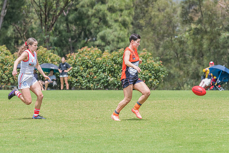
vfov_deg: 4.1
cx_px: 102
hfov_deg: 6.1
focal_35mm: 339
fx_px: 2157
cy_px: 70
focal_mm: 300
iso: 800
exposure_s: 1/1250
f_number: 9
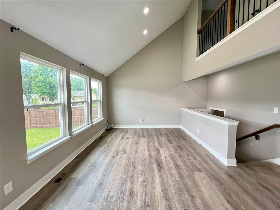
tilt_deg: -4.8
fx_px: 105
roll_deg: -0.1
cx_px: 140
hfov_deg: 106.2
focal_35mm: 13
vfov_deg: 89.9
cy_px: 105
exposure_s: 1/120
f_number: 1.8
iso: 100
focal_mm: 1.57
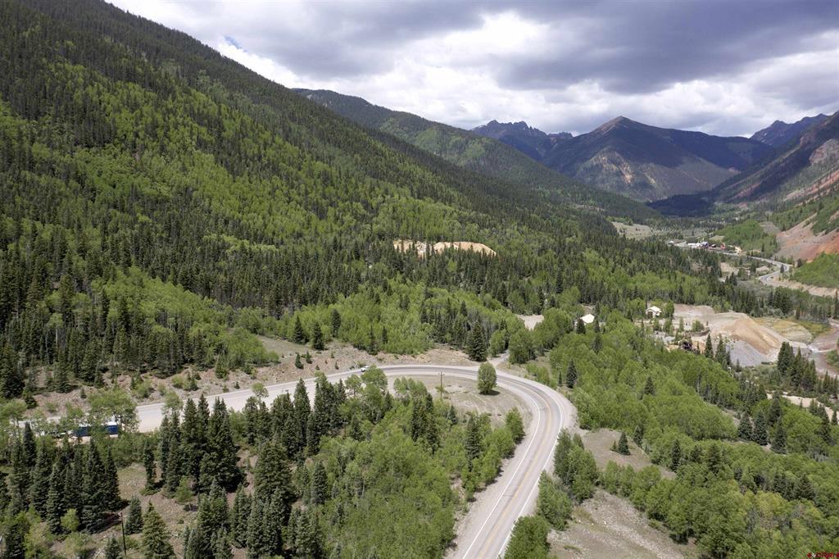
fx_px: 652
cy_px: 280
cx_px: 420
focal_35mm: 28
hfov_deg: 65.5
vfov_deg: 46.4
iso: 100
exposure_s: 1/500
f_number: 5.6
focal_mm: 10.26
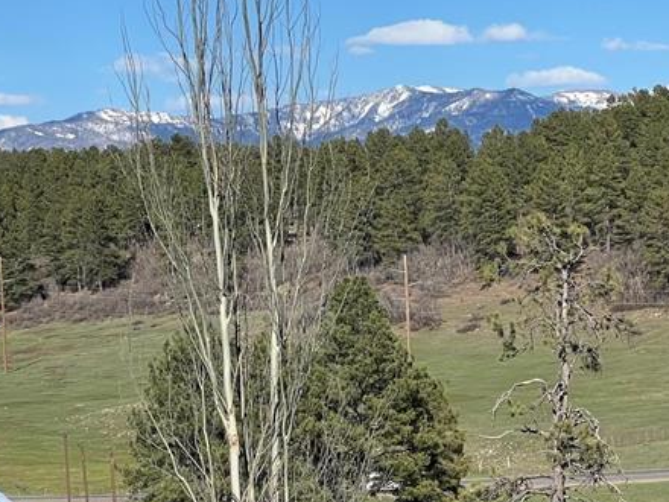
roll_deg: +2.1
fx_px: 3459
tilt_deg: +2.9
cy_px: 111
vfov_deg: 8.3
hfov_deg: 11.0
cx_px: 345
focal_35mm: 179
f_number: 2.8
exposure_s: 1/1130
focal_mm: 9
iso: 32
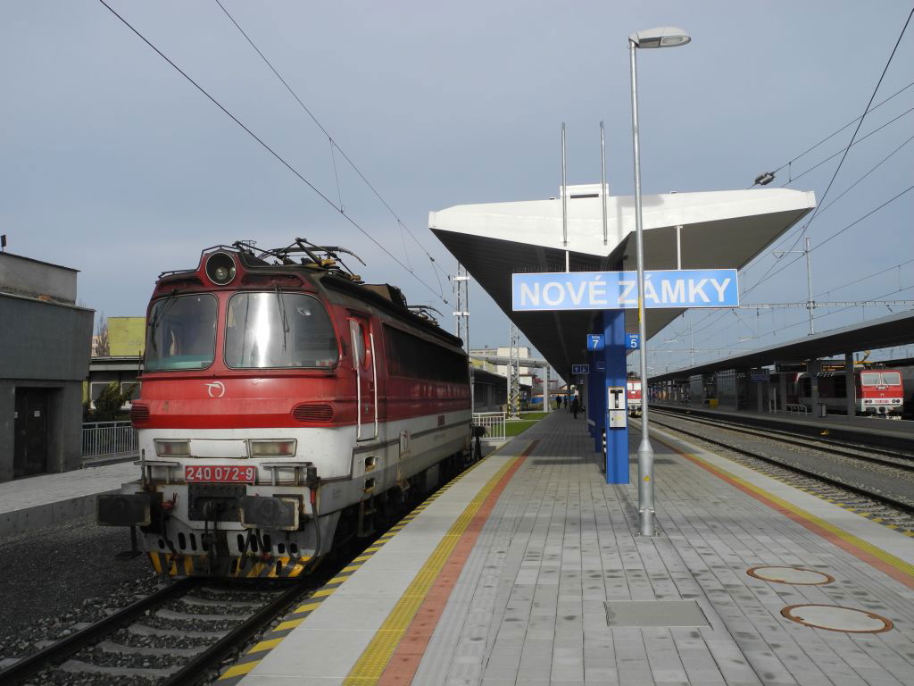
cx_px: 457
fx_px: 792
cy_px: 343
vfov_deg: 46.8
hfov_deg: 60.0
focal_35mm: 30
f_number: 4.5
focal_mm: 6.4
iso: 100
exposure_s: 1/1000
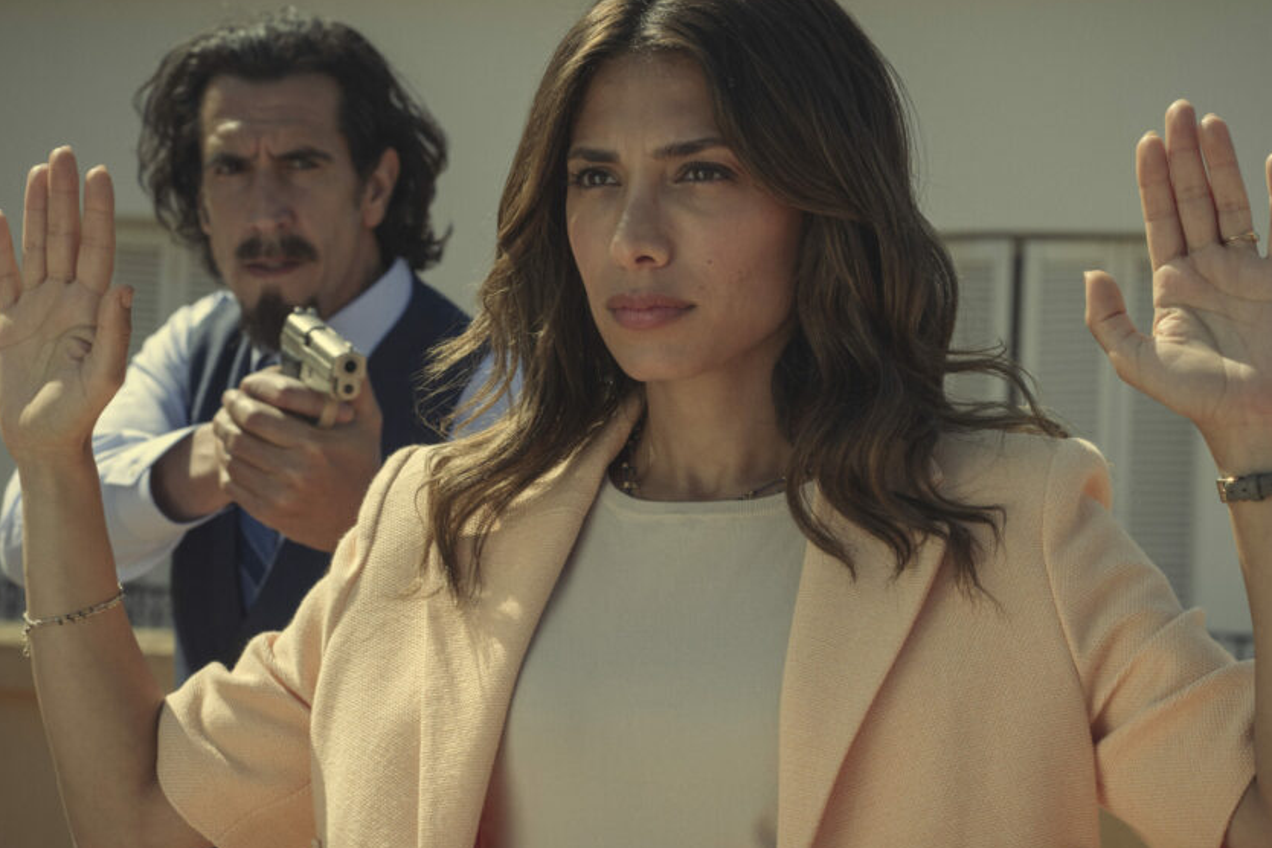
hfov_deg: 18.9
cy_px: 432
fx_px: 3816
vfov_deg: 12.7
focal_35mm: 108
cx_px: 680
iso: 500
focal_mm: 85
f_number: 9
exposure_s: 1/1250
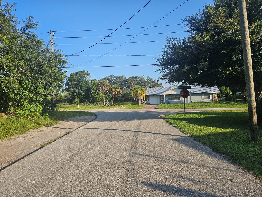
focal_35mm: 23
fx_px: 174
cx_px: 131
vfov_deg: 58.9
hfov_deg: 73.9
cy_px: 98
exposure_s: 1/488
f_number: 1.7
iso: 10
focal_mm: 6.3
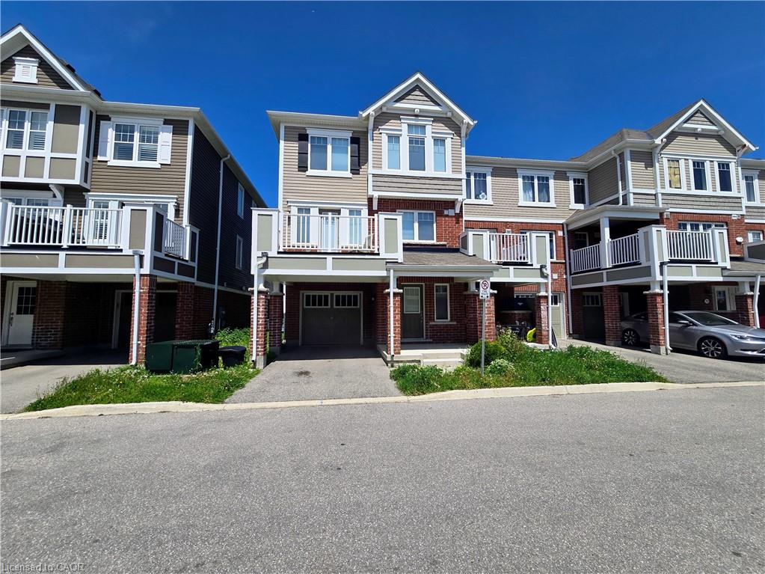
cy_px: 287
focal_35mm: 13
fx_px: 287
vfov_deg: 89.9
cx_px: 382
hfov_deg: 106.2
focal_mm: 2.2
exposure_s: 1/3026
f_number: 2.2
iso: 50
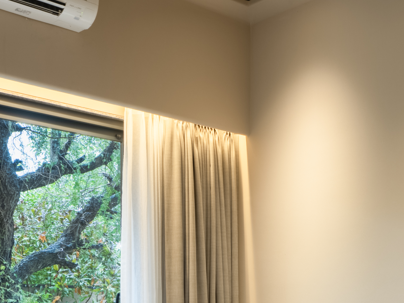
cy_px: 332
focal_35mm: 60
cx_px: 410
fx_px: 700
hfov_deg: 29.9
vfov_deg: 23.0
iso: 250
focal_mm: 14
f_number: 10
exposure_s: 1/30
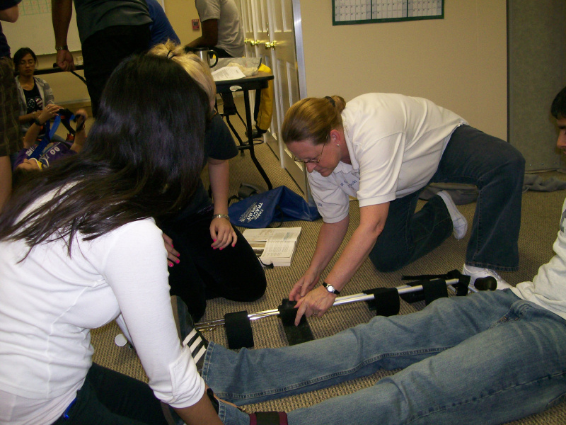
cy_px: 212
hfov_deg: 51.4
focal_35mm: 36
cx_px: 283
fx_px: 589
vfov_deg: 39.7
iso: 140
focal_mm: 6
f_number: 2.7
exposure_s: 1/64
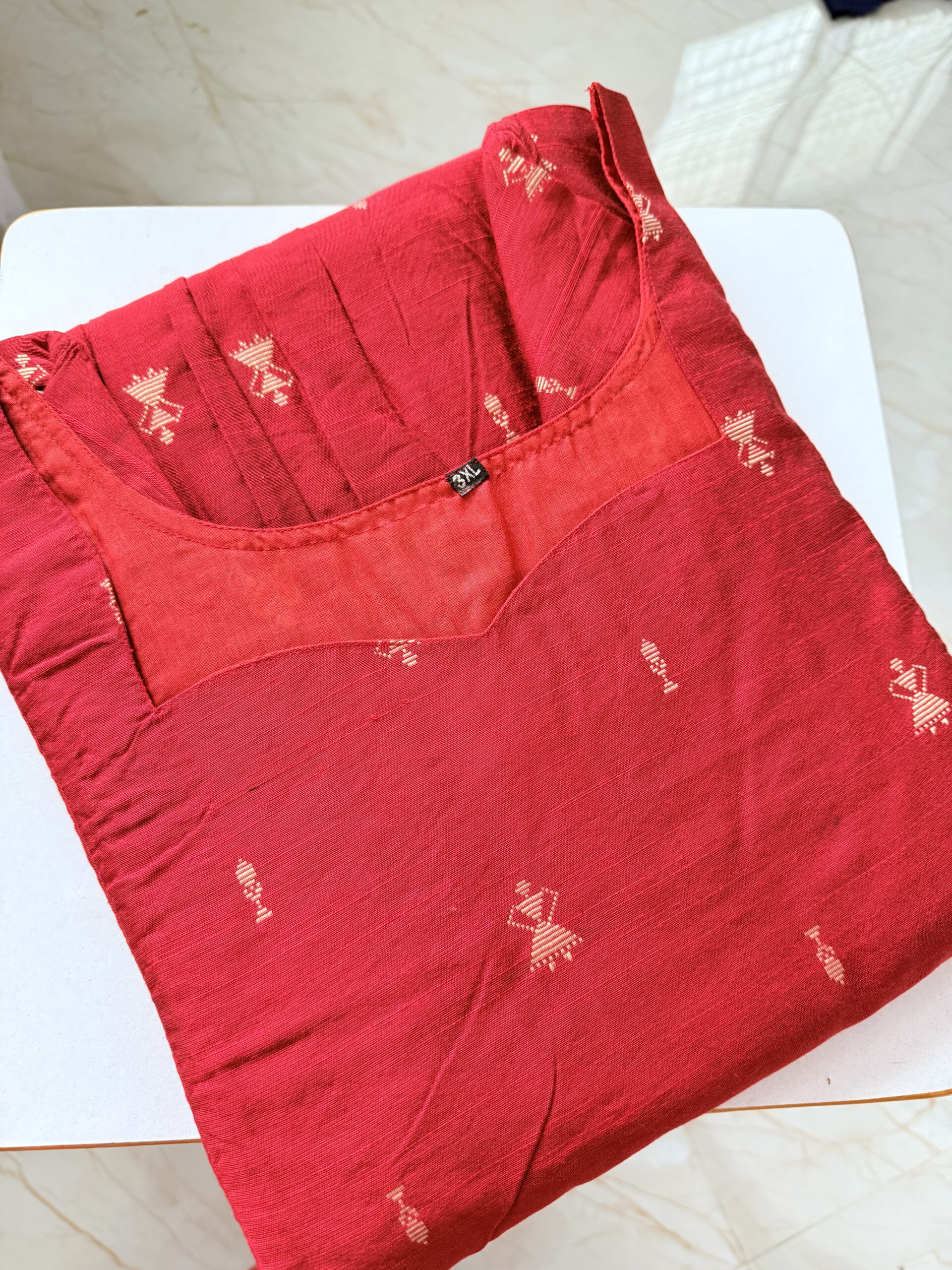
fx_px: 880
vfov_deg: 71.6
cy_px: 635
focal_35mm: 24
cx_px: 476
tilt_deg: -75.0
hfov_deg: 56.8
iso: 400
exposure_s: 1/60
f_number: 1.78
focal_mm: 6.76
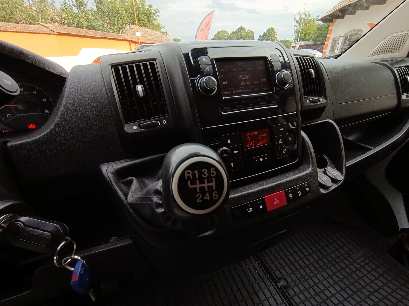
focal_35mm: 16
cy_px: 153
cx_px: 204
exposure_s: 1/100
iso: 50
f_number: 2.2
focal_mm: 1.65
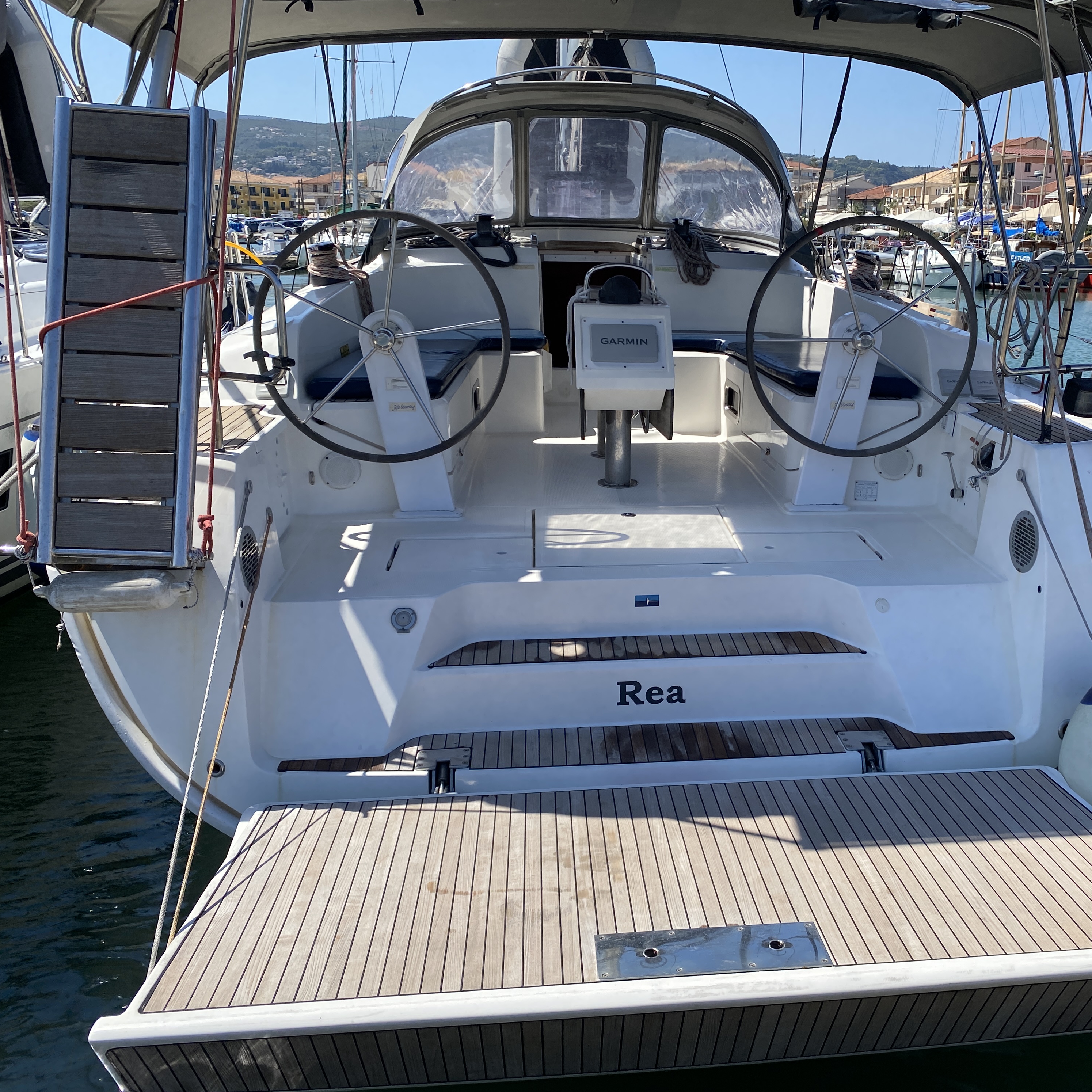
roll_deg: -1.8
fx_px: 1106
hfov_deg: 52.0
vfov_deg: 52.5
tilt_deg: -15.3
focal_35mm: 31
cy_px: 543
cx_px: 674
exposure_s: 1/2817
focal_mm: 4.25
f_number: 1.8
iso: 32
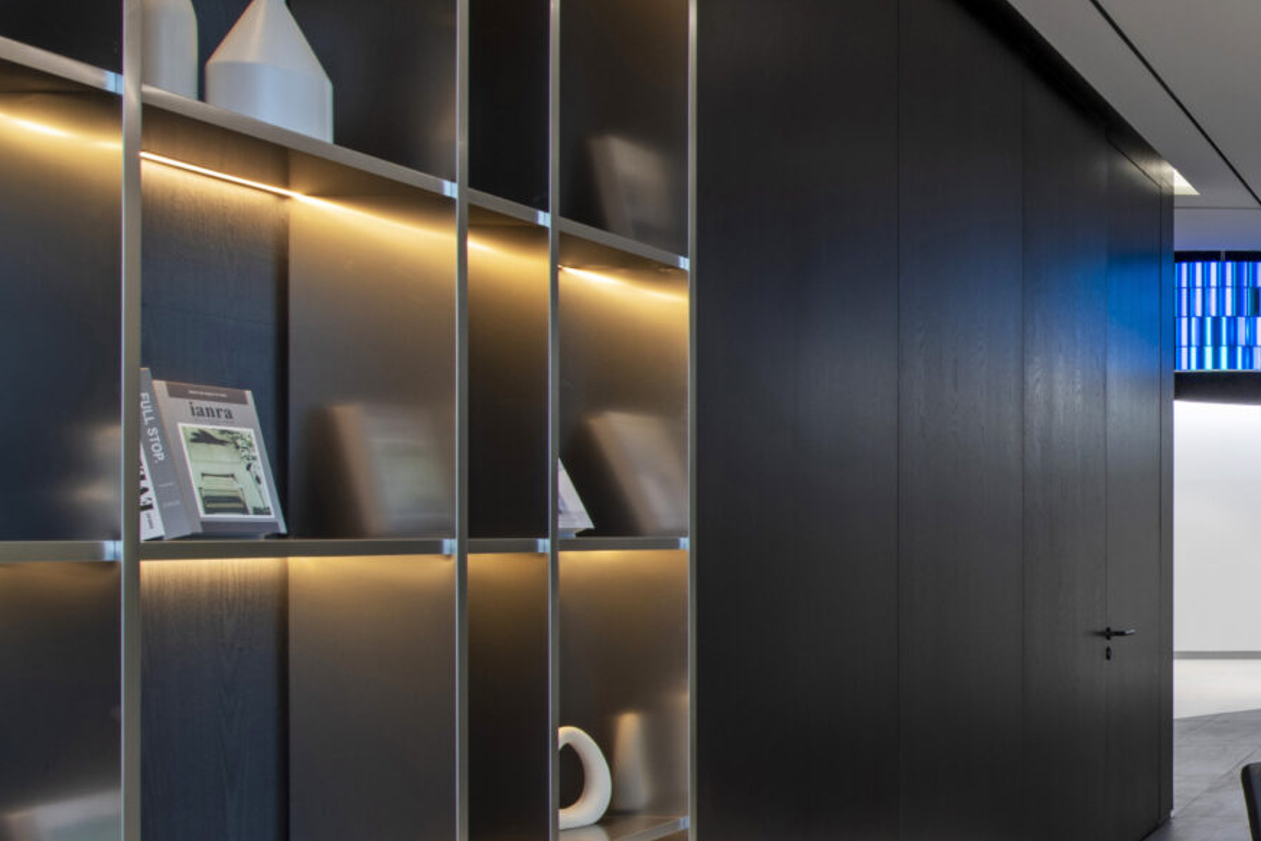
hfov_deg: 35.5
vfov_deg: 32.4
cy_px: 560
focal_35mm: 41
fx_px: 1436
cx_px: 1567
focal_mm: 14
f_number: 10
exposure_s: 1/4
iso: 100
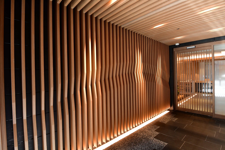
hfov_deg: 90.0
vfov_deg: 67.4
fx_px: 112
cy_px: 75
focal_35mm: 18
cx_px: 112
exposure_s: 1/20
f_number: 11
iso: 1600
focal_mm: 18
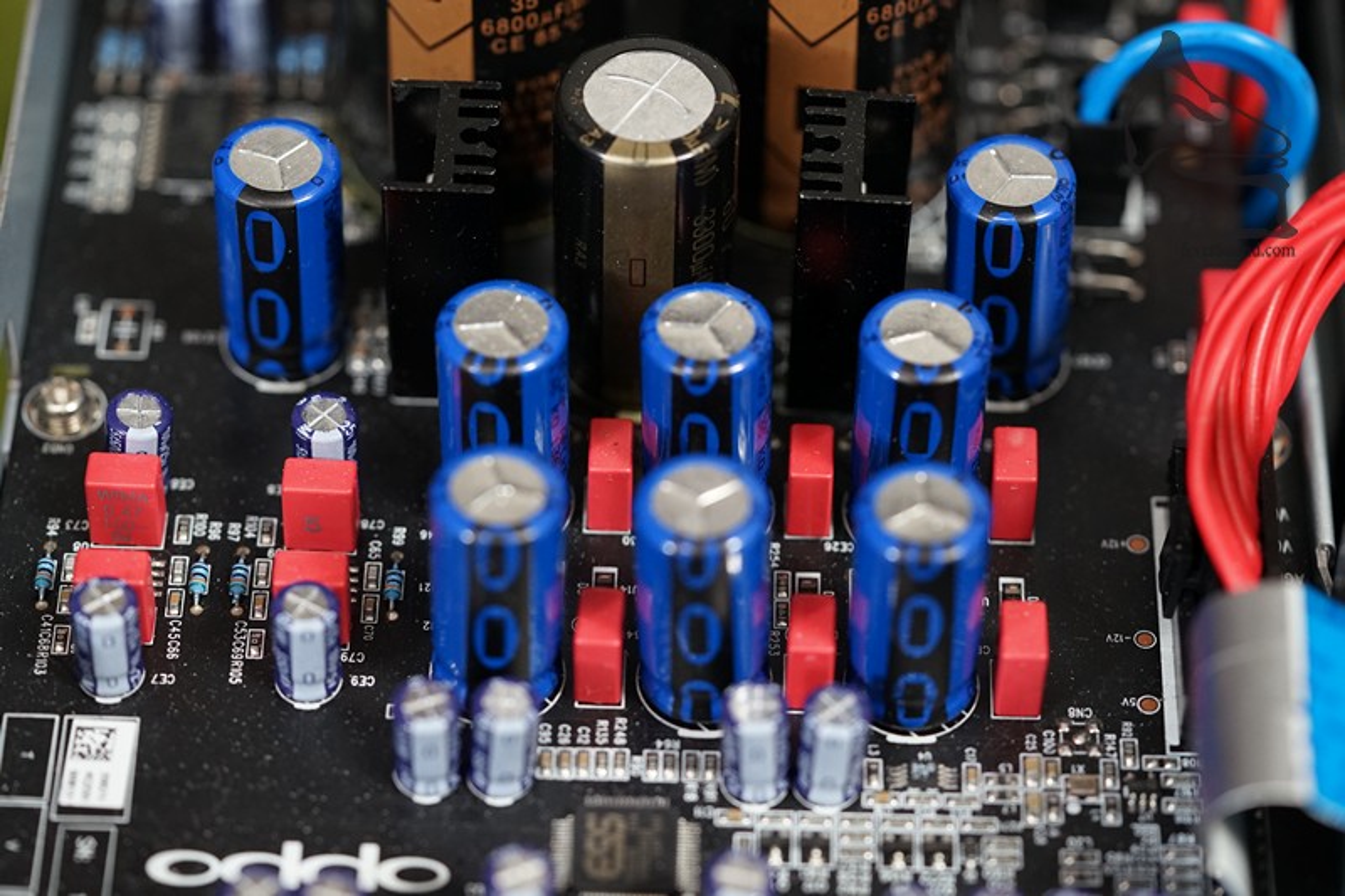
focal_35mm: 90
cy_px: 448
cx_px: 672
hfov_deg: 22.6
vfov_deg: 15.2
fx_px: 3362
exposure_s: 1/100
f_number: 4
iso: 1600
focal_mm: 90
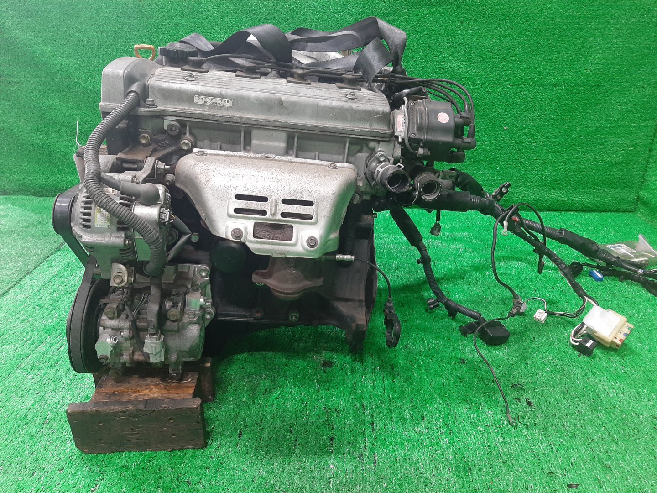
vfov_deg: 53.1
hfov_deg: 67.3
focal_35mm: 26
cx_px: 328
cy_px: 246
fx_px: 493
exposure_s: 1/50
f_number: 1.7
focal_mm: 3.93
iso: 164
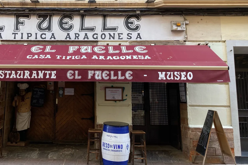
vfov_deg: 35.8
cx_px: 79
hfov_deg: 50.8
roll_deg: -0.8
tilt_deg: +7.9
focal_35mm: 37
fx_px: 255
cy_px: 62
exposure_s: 1/129
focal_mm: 4.25
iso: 32
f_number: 1.8
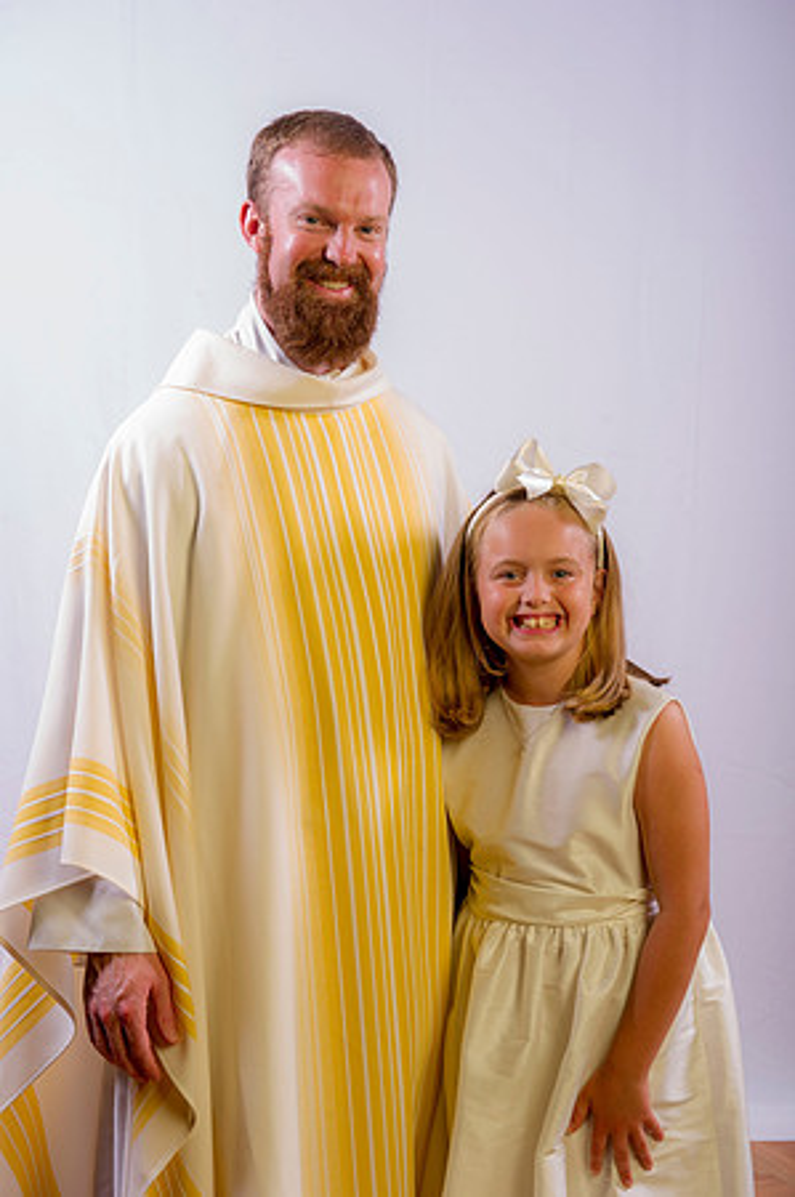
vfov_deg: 33.4
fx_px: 1992
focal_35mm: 60
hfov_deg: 22.6
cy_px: 598
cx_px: 398
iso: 100
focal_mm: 60
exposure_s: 1/200
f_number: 8
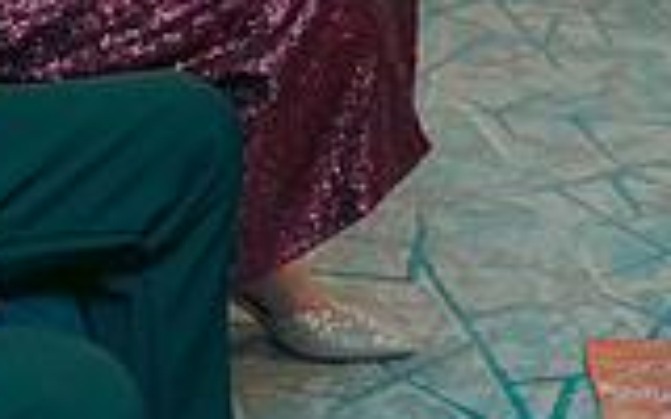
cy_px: -333
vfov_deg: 8.5
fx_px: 2706
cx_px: 486
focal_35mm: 148
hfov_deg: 14.1
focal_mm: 40
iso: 2500
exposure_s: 1/160
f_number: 3.5
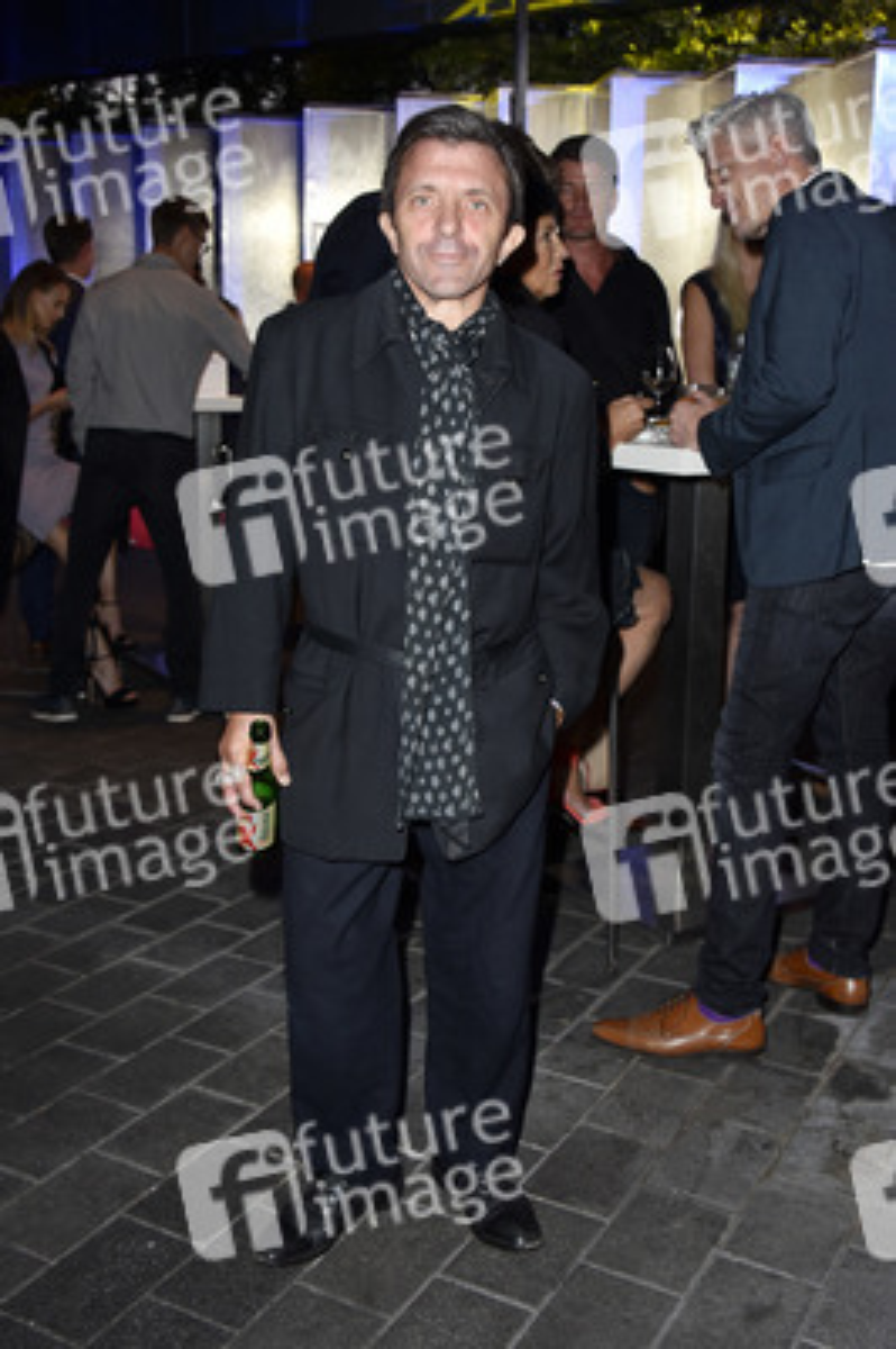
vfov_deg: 54.5
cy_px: 674
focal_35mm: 35
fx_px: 1309
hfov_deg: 37.8
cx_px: 448
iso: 800
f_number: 5.6
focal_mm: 35
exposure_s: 1/80
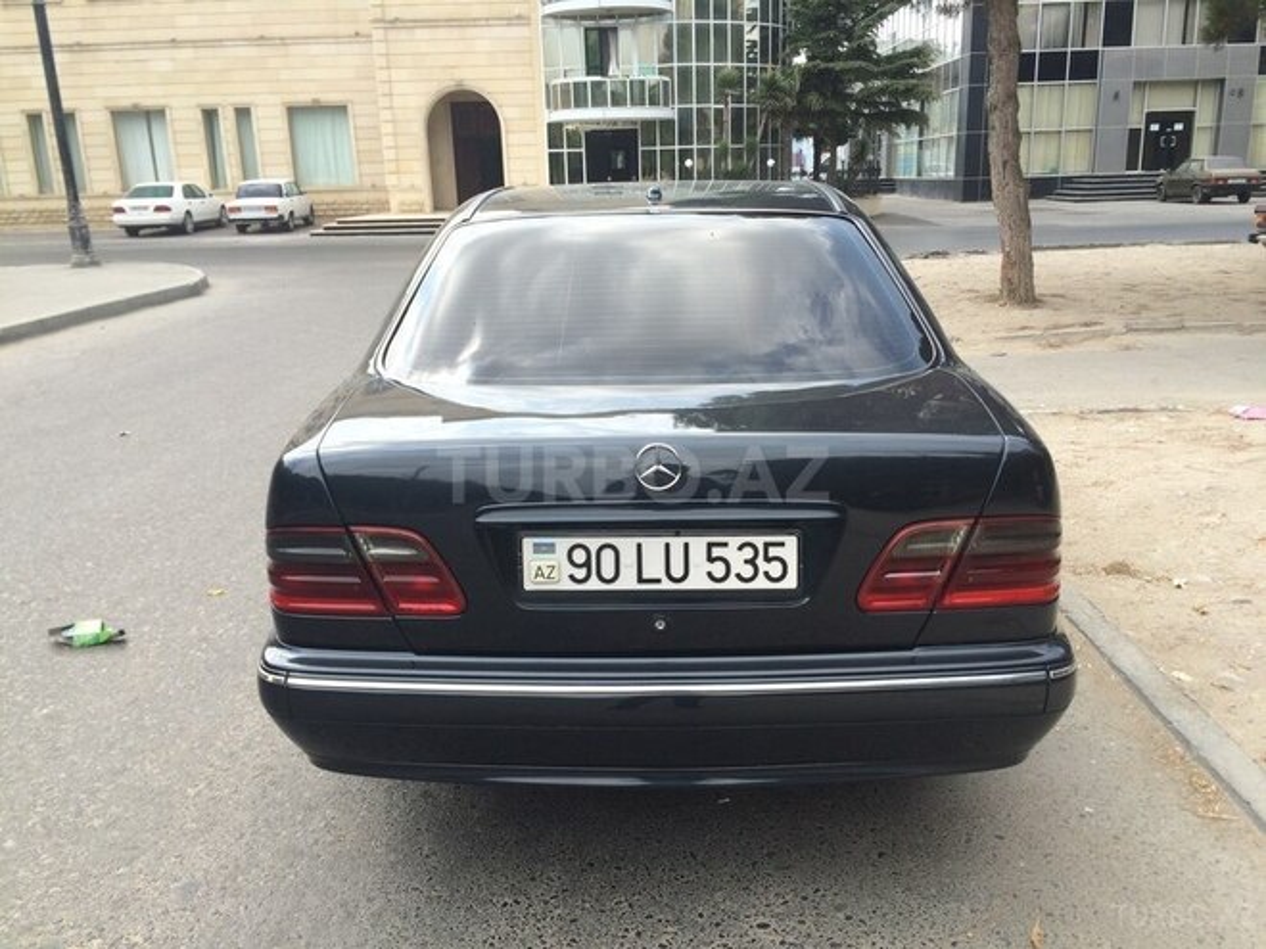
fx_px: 1061
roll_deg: +1.8
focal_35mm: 29
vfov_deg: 48.2
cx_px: 633
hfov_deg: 61.7
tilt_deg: -16.9
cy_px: 474
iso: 32
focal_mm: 4.15
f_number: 2.2
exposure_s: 1/695
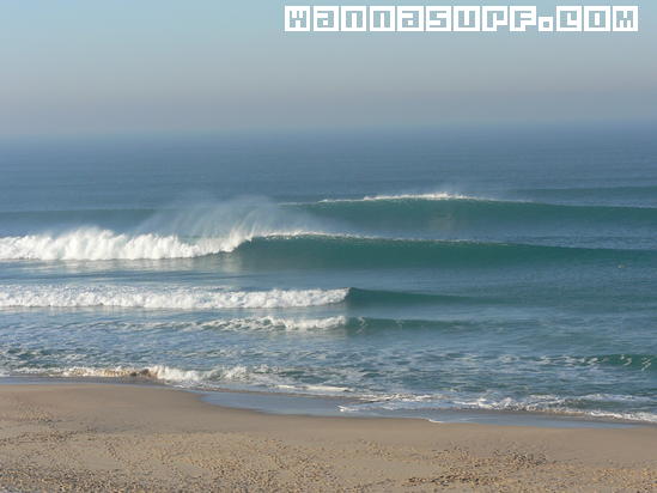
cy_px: 246
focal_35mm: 132
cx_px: 328
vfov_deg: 11.2
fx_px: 2506
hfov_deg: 14.9
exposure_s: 1/500
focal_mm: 22.1
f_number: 5.6
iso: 100
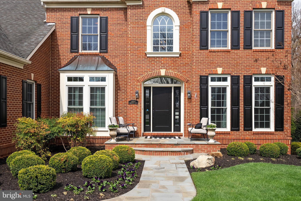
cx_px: 150
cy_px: 100
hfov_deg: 54.4
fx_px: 293
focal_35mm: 35
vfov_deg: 37.9
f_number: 9
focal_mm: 35
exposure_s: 1/500
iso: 320
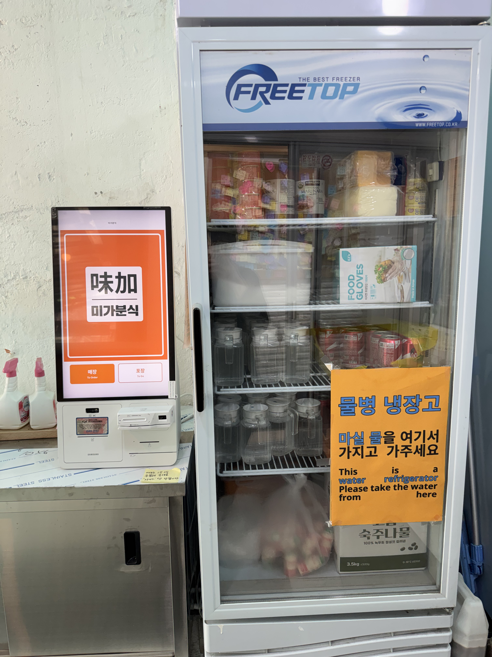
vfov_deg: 71.6
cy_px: 328
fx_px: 455
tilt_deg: -9.7
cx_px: 246
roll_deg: +0.2
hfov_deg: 56.8
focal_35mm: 24
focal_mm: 6.76
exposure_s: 1/120
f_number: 1.78
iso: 125
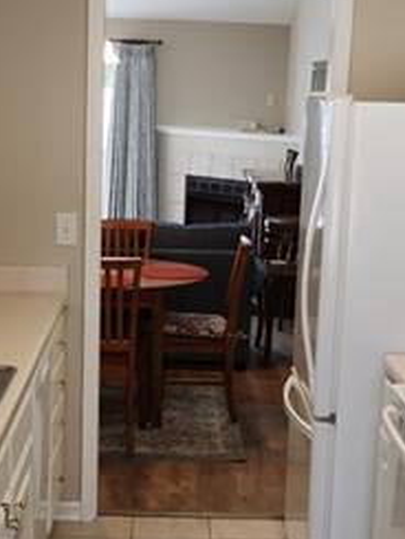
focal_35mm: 72
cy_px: 334
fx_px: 1122
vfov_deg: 26.9
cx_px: 194
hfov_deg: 20.5
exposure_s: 1/60
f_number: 1.8
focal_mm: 5.4
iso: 40
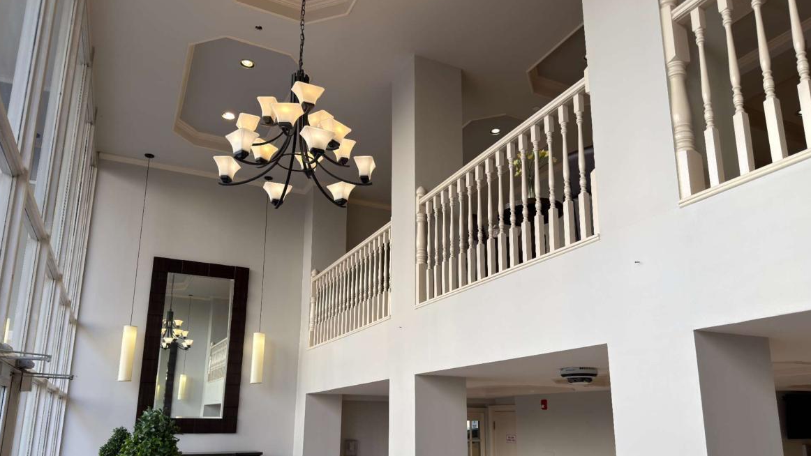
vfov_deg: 42.5
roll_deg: -0.6
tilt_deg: +14.1
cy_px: 294
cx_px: 411
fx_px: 581
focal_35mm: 27
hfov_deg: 69.8
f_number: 1.78
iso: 64
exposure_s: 1/471
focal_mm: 6.76
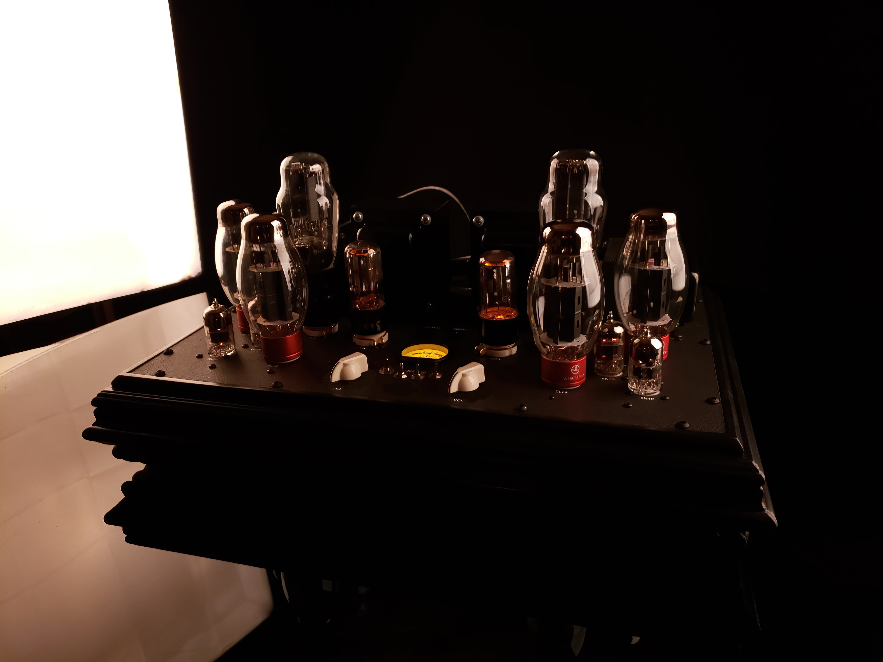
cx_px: 442
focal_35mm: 26
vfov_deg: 53.1
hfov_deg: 67.3
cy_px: 331
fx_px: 663
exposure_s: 1/15
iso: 100
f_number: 1.5
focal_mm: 4.3
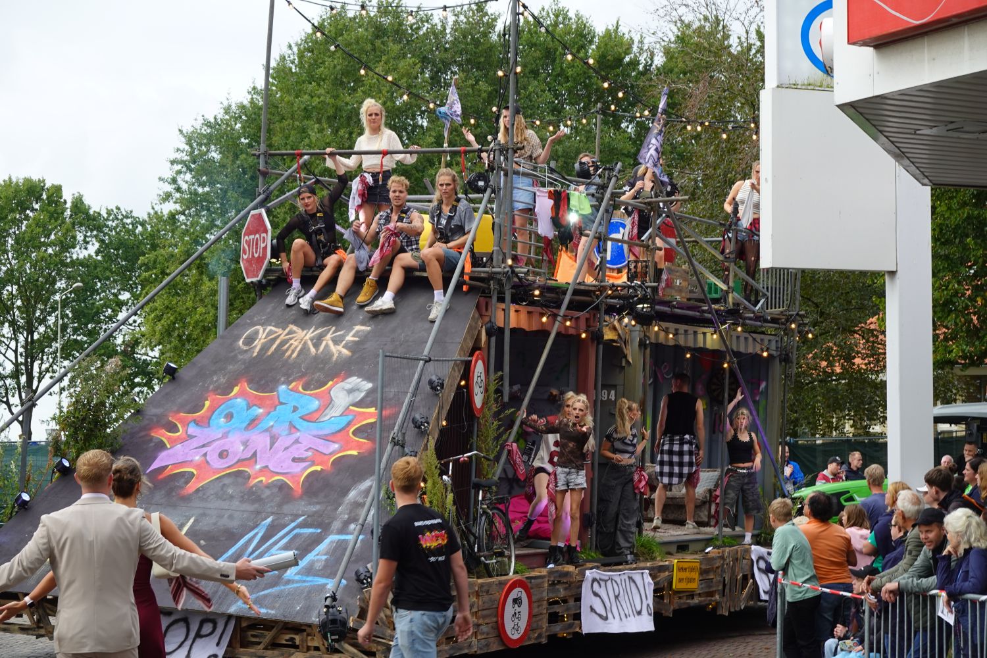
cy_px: 329
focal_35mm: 83
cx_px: 494
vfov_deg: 16.5
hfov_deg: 24.5
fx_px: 2275
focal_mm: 30.26
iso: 100
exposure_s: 1/125
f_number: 4
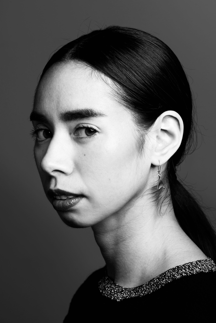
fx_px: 944
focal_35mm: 105
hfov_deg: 13.1
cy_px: 162
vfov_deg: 19.4
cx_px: 108
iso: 64
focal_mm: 105
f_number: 10
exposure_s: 1/125
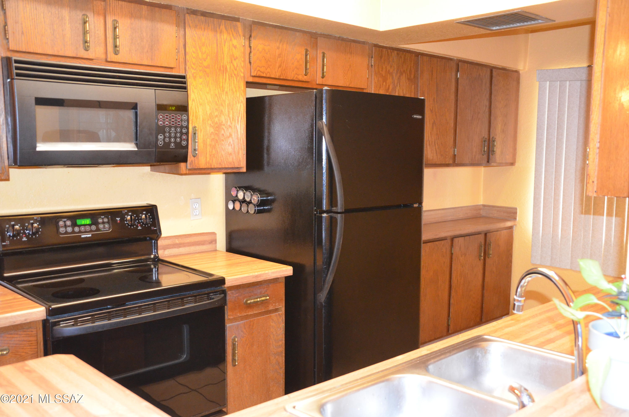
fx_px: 602
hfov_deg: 55.2
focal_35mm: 34
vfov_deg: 38.2
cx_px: 314
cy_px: 208
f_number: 3.8
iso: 2800
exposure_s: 1/60
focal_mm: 23
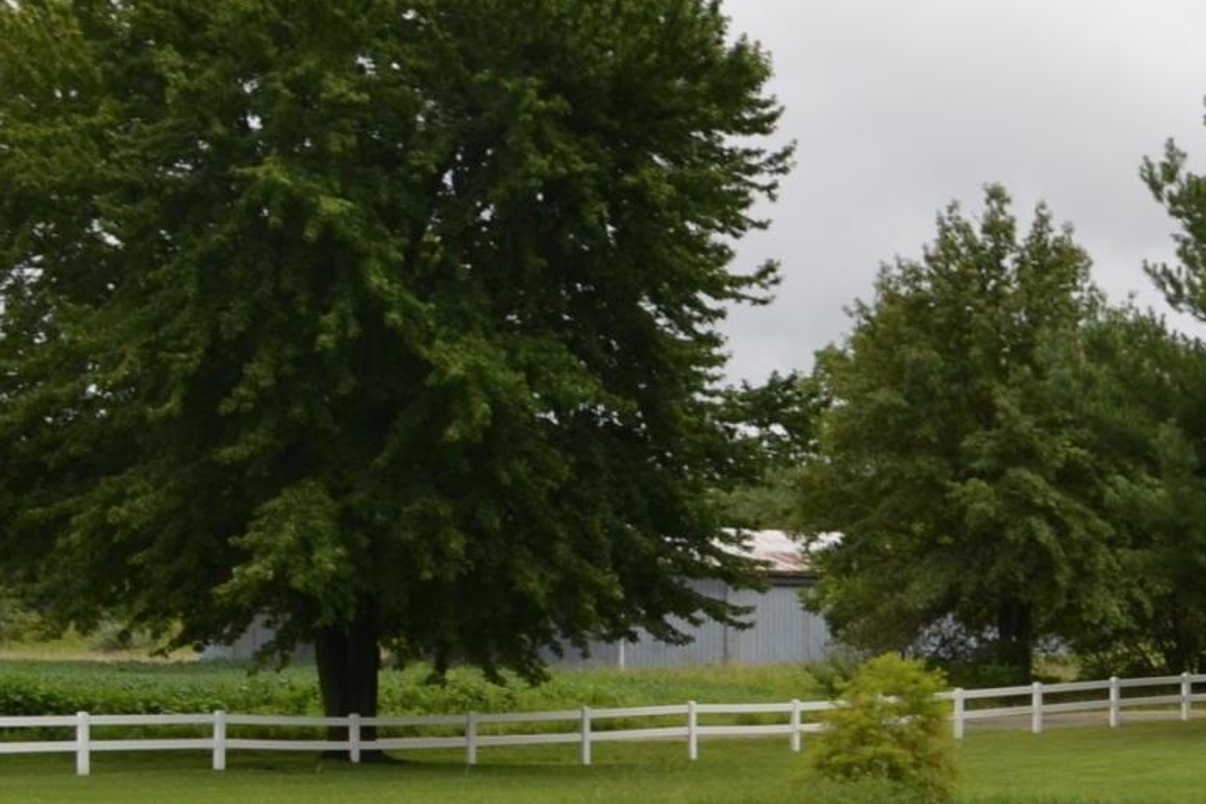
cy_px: 630
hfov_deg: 16.8
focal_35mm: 105
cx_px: 2033
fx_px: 3517
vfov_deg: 13.0
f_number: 8
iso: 100
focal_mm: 18
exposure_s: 1/200
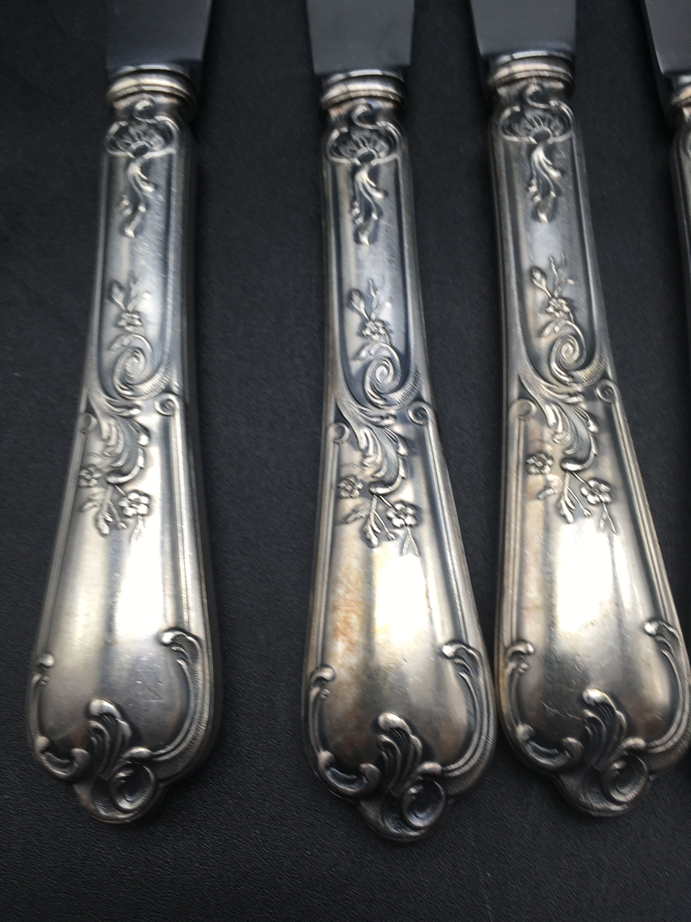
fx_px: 772
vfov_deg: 61.7
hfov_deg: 48.2
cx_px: 346
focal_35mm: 29
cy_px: 461
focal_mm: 4.15
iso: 25
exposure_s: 1/134
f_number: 2.2
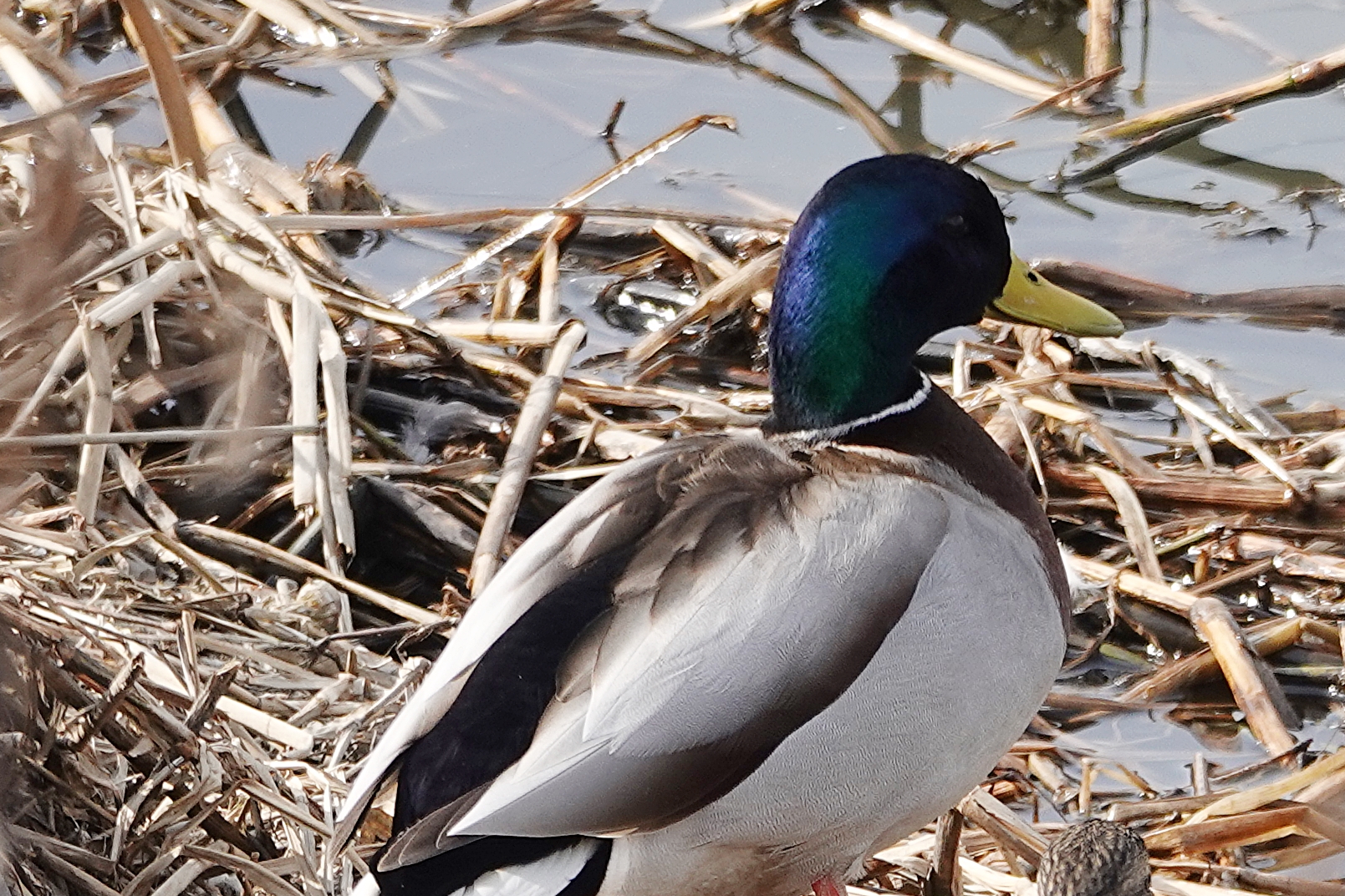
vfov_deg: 1.0
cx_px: 1424
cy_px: 896
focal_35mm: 1345
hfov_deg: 1.5
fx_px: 50252
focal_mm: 220
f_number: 4
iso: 100
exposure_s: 1/400
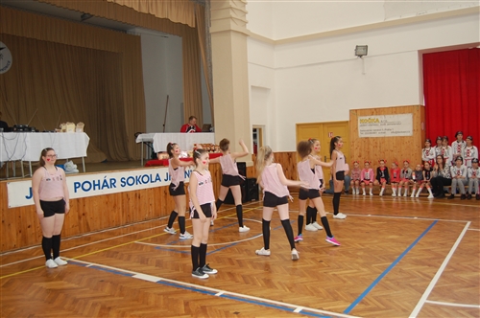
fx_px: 399
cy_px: 159
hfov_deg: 62.0
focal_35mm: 30
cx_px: 240
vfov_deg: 43.5
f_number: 3.8
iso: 400
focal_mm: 20
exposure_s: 1/60
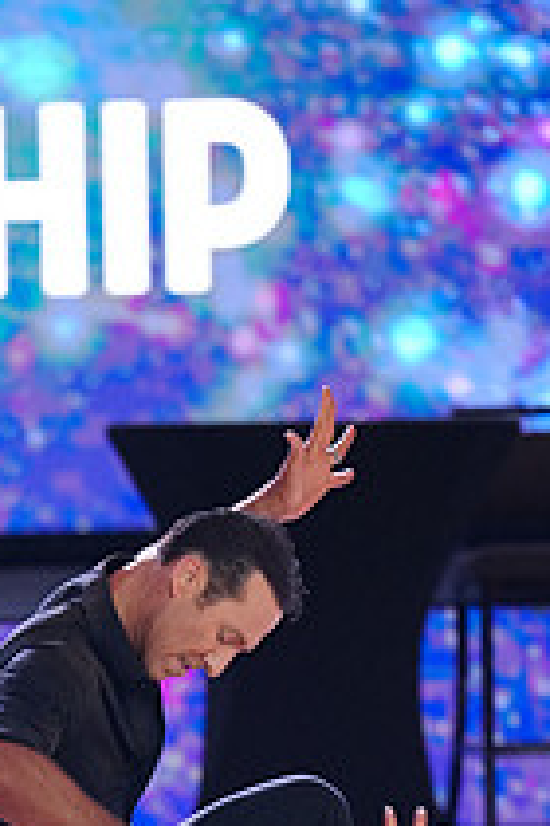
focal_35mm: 409
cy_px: 1078
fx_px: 9372
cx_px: -22
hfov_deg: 3.4
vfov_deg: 5.0
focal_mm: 148
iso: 2000
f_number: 2.8
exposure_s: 1/400
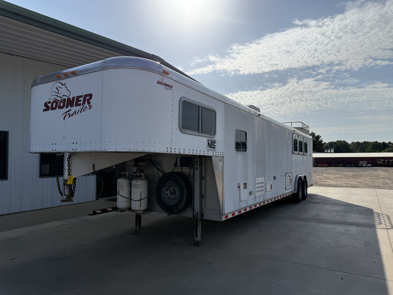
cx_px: 196
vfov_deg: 56.8
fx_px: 272
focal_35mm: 24
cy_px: 148
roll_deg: -0.3
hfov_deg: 71.6
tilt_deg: +2.9
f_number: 1.78
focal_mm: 6.76
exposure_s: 1/14286
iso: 100
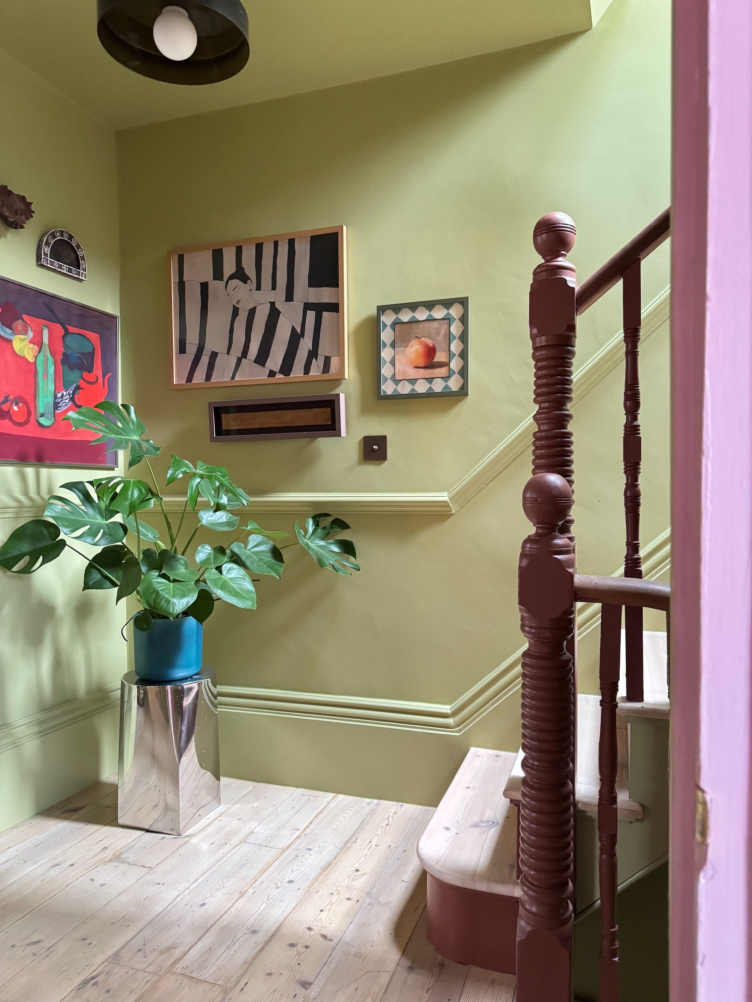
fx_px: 695
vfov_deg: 71.6
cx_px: 376
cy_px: 501
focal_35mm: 24
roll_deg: -0.1
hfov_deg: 56.8
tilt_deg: -0.2
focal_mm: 6.76
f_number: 1.78
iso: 1000
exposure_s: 1/40
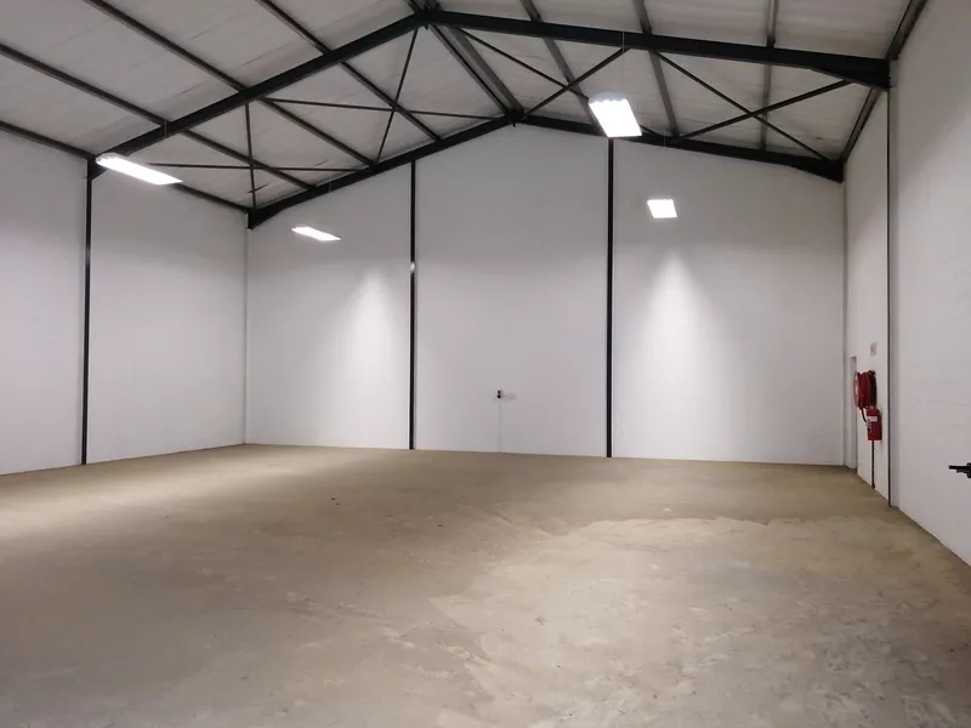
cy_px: 364
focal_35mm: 27
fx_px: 757
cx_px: 486
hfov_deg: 65.3
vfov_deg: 51.4
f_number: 1.8
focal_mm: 3.62
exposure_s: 3
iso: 200
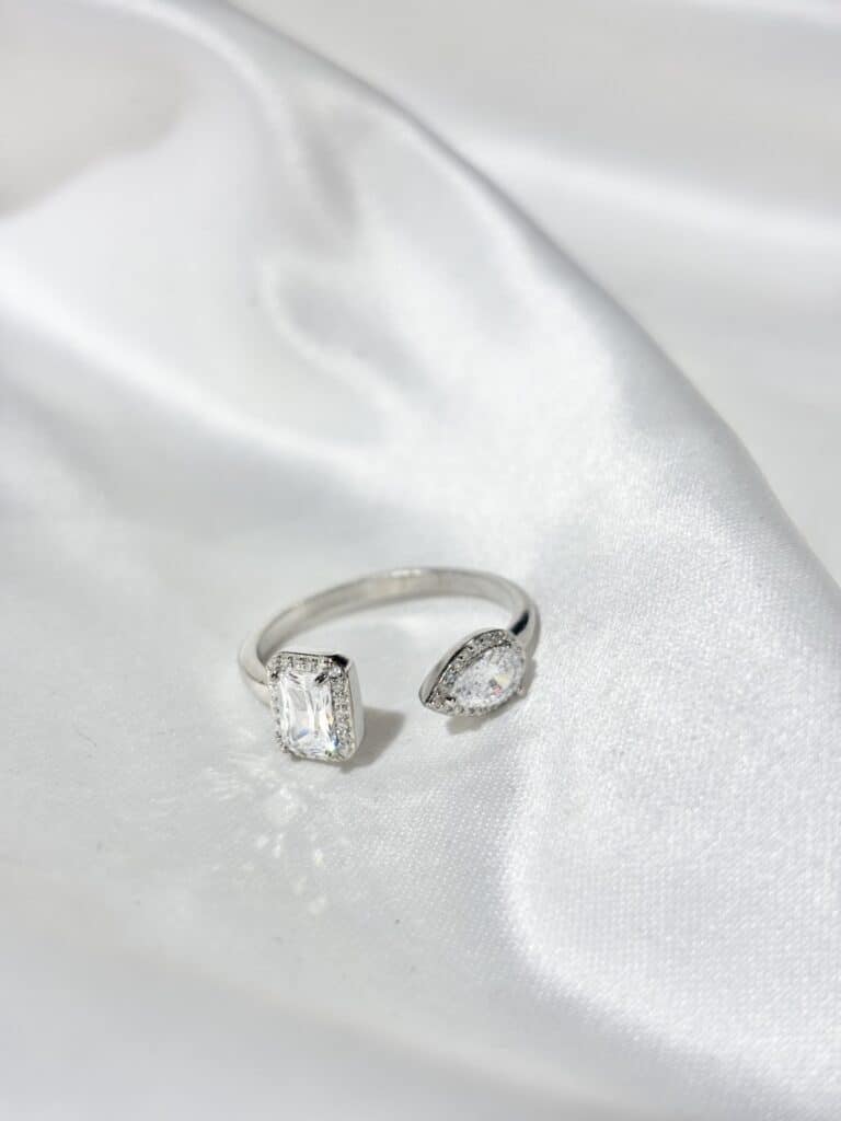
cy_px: 560
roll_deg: +5.0
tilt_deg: -25.6
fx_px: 1684
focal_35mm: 52
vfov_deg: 36.8
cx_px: 420
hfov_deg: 28.0
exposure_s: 1/400
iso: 32
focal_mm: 5.96
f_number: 1.6
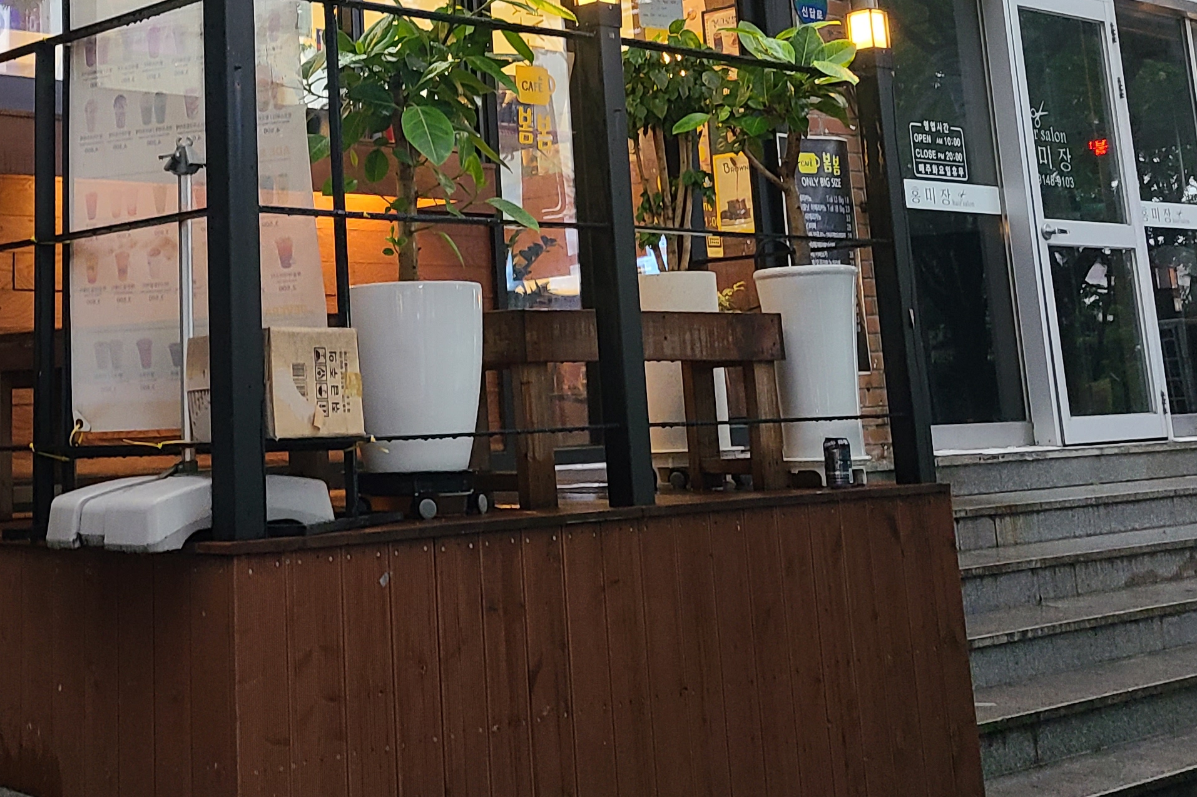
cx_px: 363
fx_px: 1895
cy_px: -11
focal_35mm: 57
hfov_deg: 34.6
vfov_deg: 22.8
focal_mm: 5.4
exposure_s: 1/60
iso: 250
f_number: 1.8
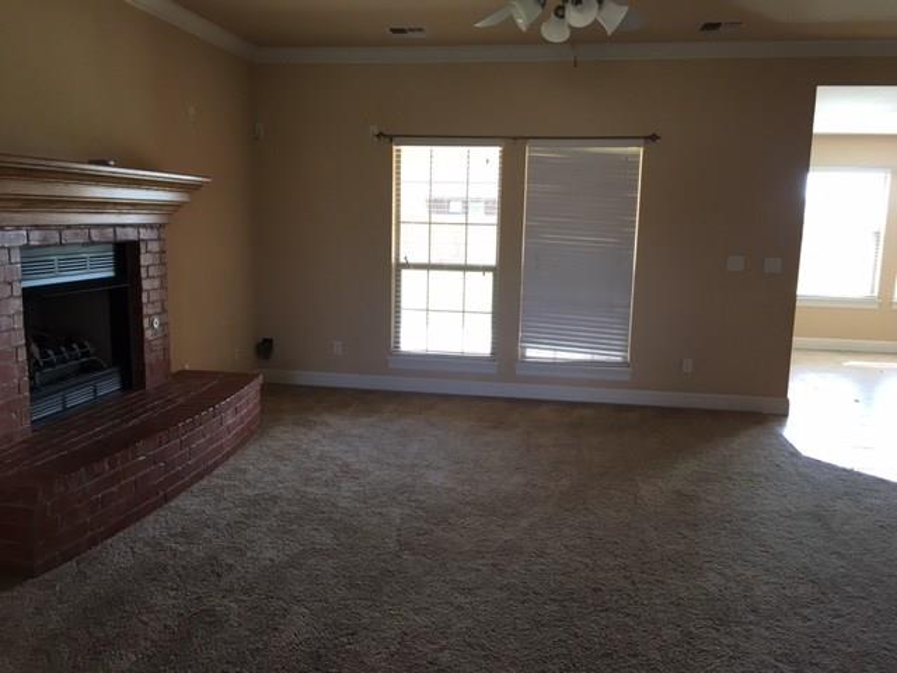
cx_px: 448
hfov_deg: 61.7
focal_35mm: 29
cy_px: 336
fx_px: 751
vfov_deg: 48.2
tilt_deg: -9.6
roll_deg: -0.5
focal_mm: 4.15
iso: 25
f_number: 2.2
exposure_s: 1/30
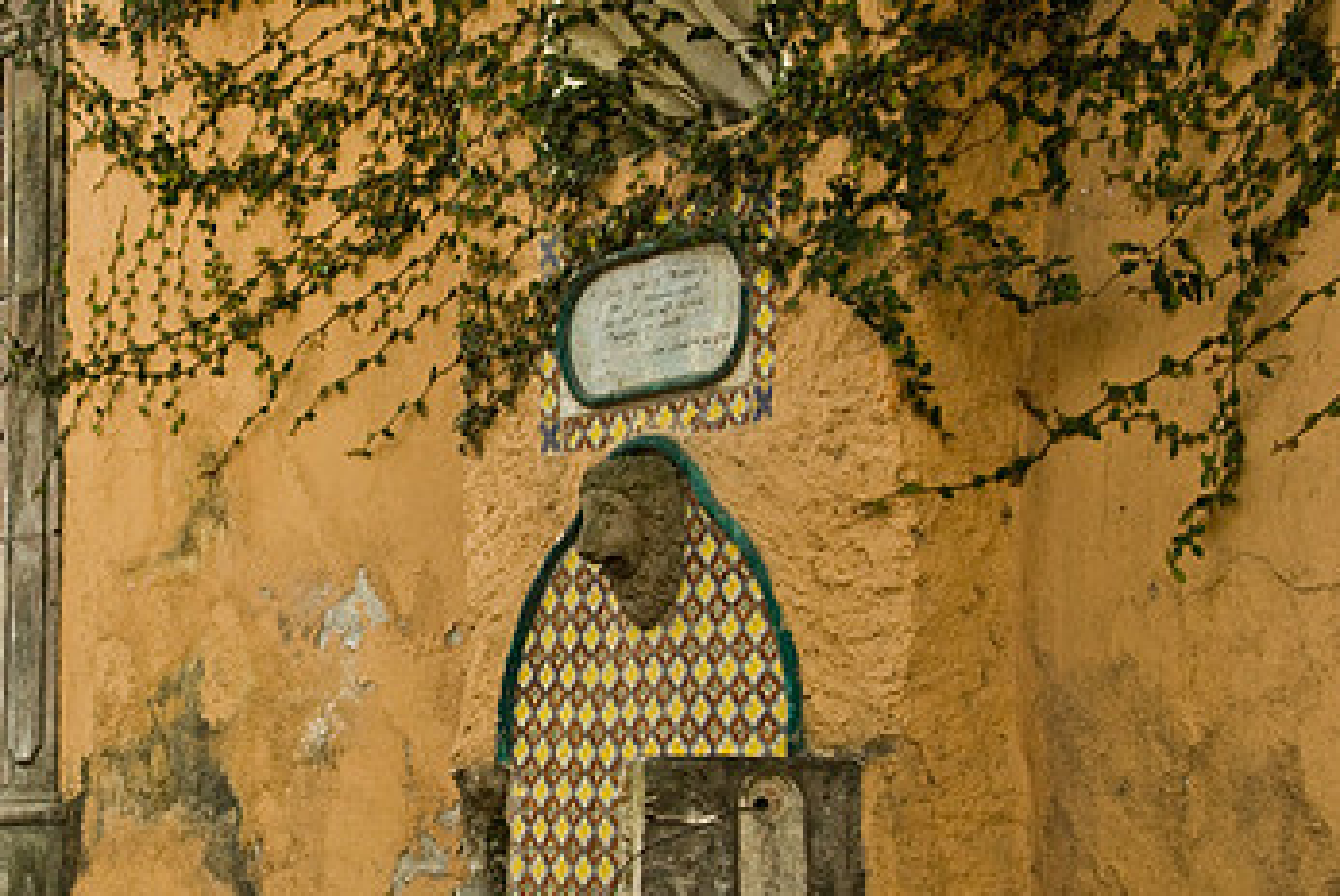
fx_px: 3272
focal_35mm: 88
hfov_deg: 22.8
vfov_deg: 15.6
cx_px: 286
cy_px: 475
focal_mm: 35
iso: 400
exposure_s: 1/30
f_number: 11
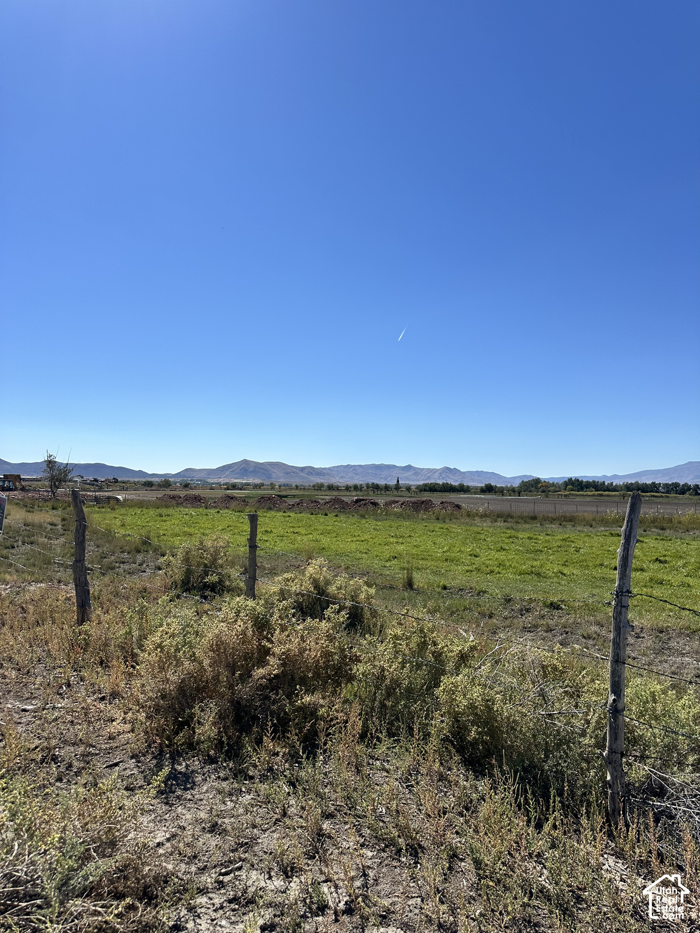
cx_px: 350
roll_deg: -1.1
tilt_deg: +2.7
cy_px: 466
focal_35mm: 24
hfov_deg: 56.8
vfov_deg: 71.6
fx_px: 647
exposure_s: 1/7576
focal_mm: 6.86
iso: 80
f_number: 1.78
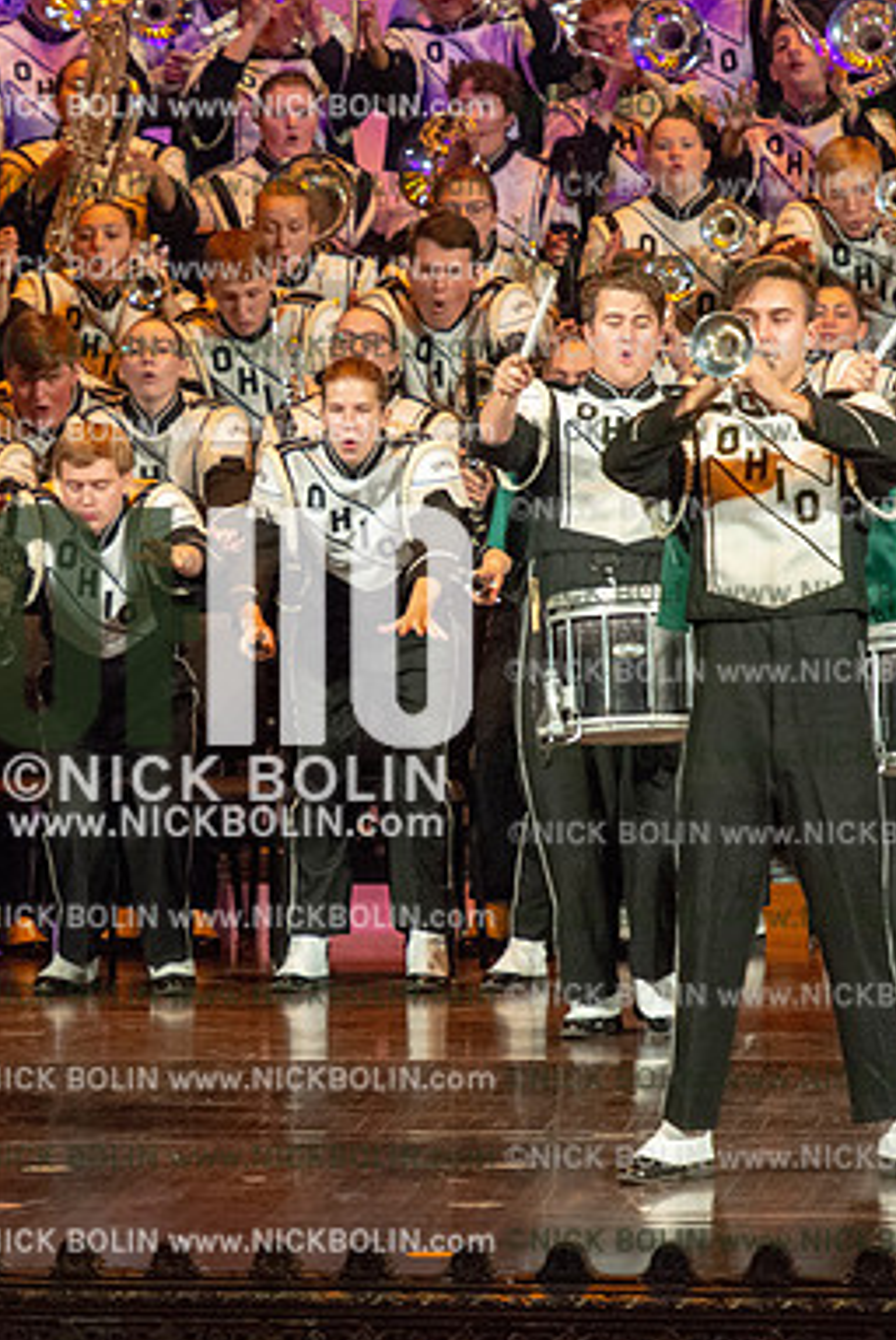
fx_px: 14085
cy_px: 672
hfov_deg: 3.6
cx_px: 224
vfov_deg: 5.4
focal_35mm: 378
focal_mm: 250
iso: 8000
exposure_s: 1/320
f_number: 5.6
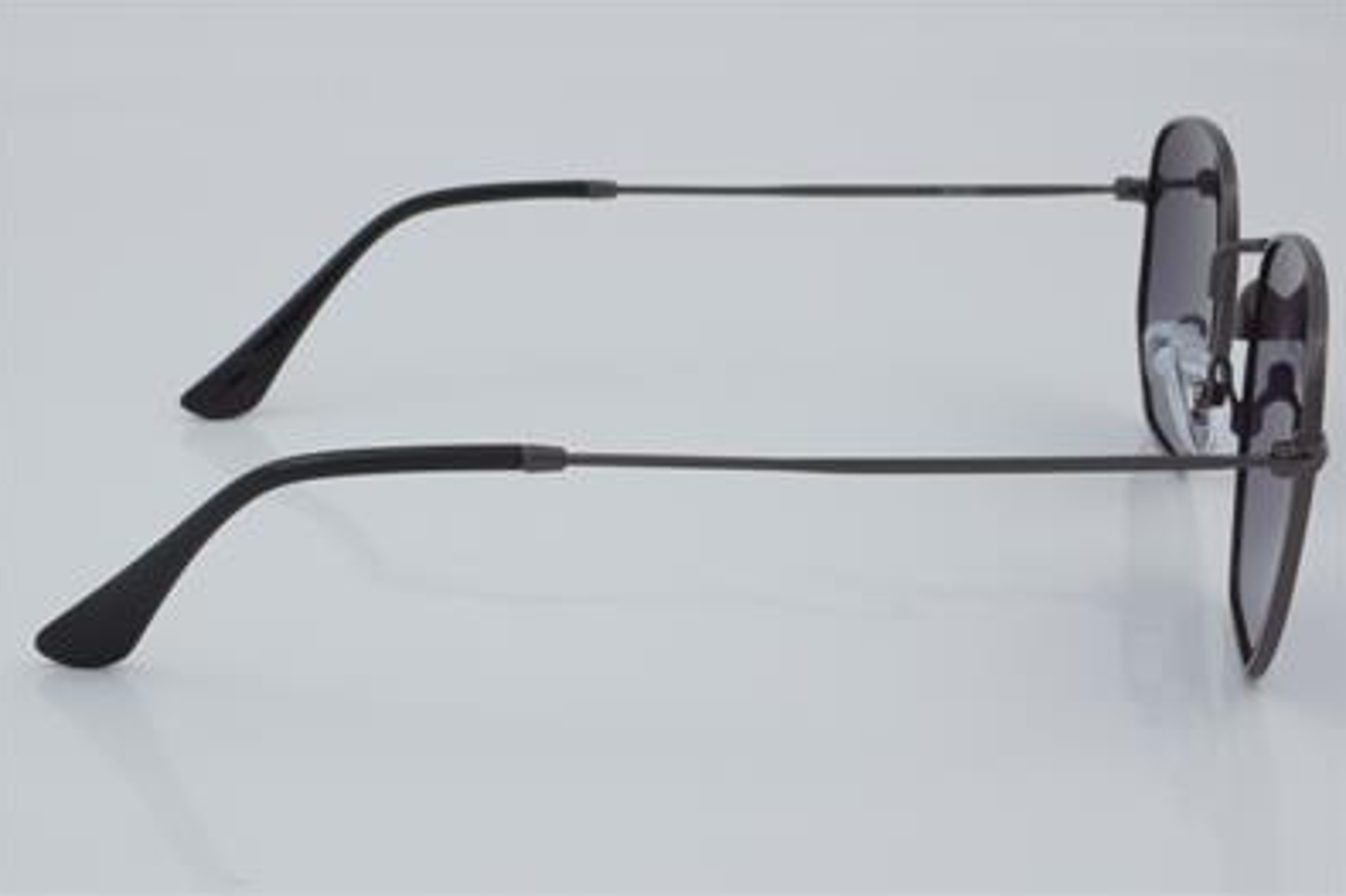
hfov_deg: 24.3
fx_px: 3121
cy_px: 446
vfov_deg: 16.3
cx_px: 671
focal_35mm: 84
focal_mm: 55
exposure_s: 1/4
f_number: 32
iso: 100
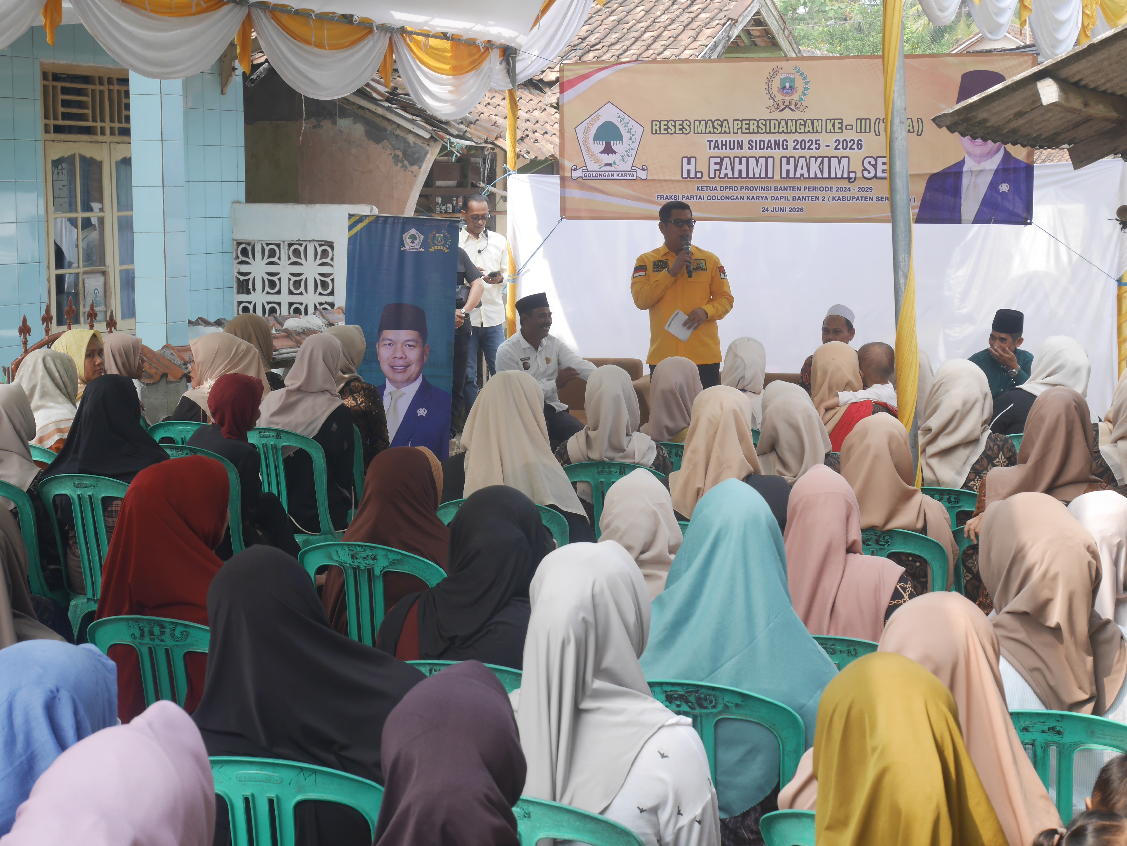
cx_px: 564
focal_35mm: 64
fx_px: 2085
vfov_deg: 22.9
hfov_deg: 30.3
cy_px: 423
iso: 200
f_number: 5.6
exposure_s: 1/100
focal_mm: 32
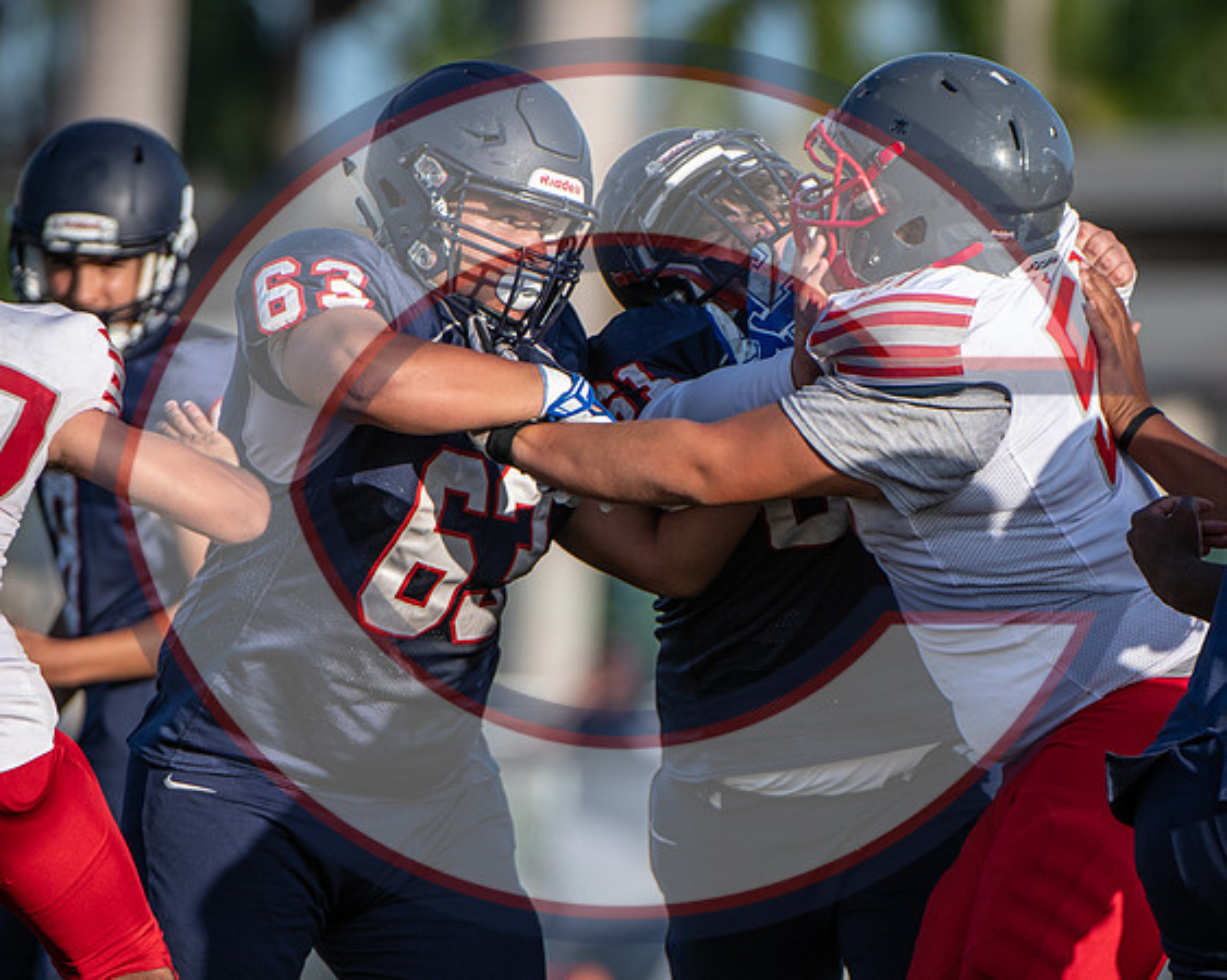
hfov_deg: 2.7
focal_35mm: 704
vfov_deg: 2.2
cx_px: 696
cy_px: 661
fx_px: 25573
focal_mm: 330
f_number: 4
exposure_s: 1/1000
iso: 160
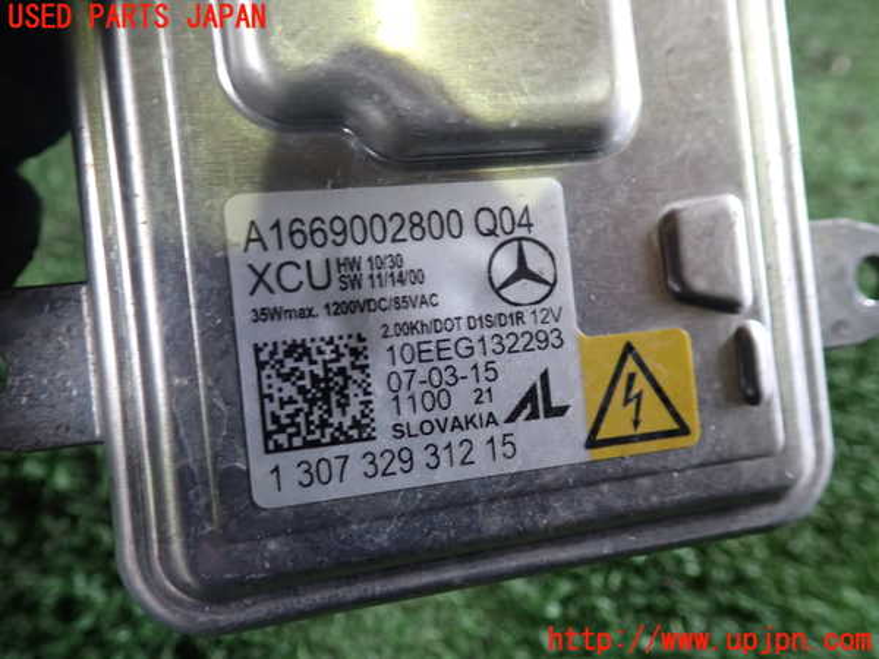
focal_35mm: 30
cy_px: 330
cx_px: 440
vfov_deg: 46.8
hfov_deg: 60.0
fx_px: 762
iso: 250
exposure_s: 1/30
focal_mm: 5.4
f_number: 2.3
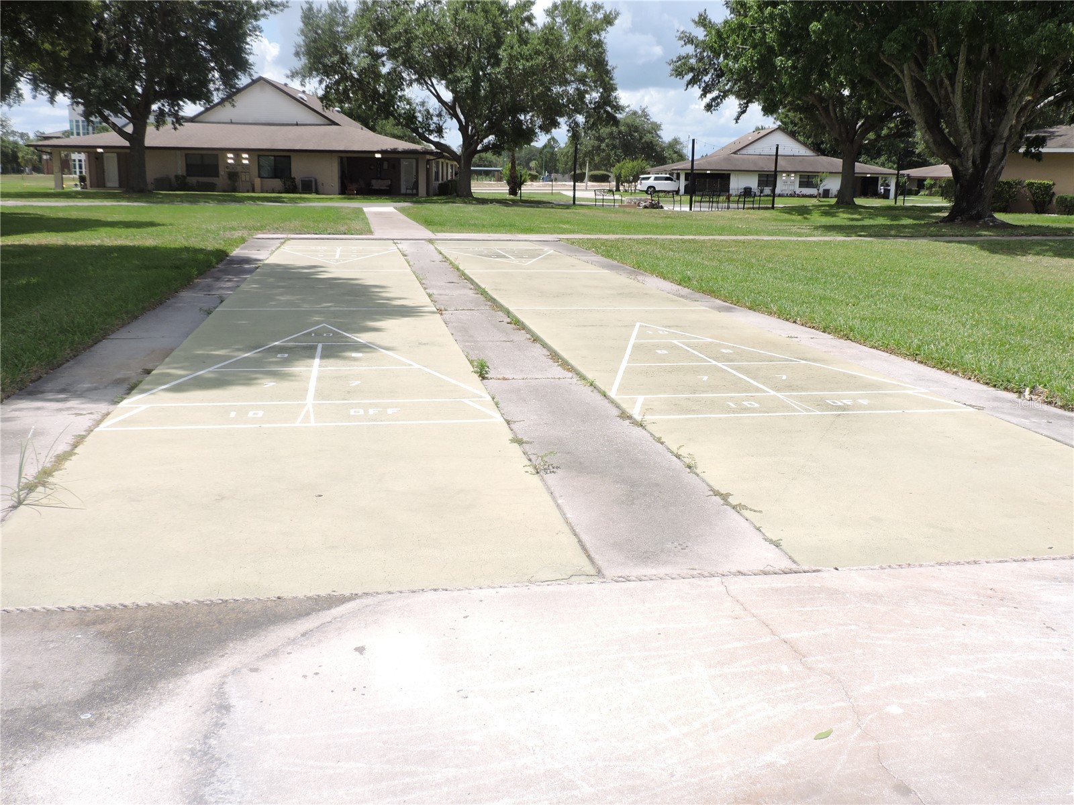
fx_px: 1024
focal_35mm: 33
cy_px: 402
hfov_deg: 55.4
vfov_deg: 42.9
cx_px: 537
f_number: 3.2
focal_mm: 5.9
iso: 100
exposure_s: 1/1000
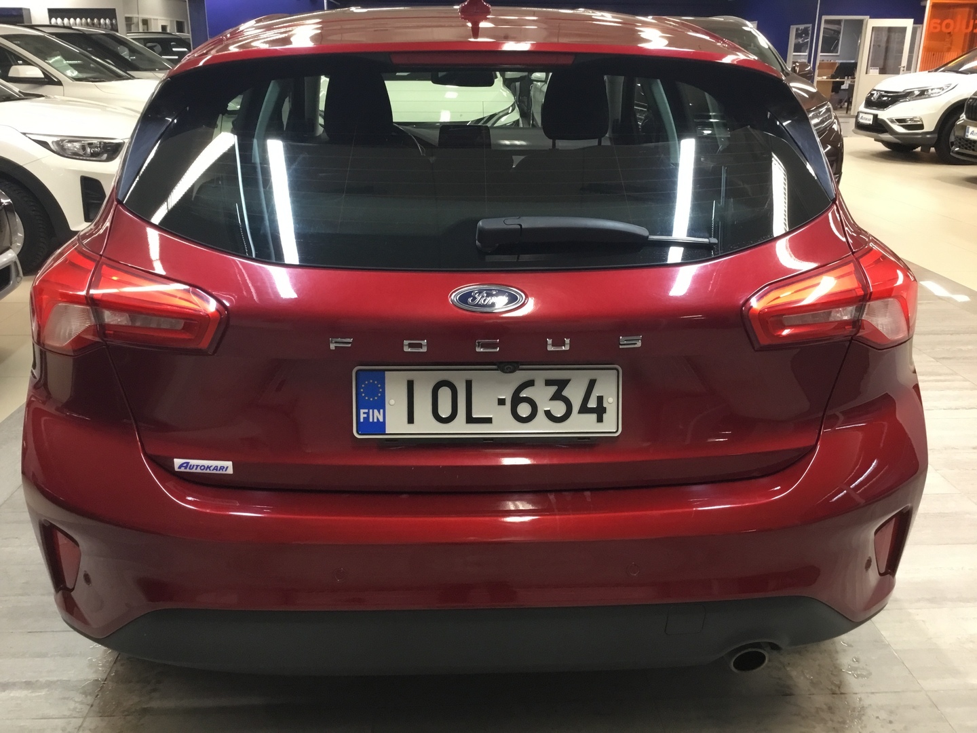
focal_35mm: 31
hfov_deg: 58.4
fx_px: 875
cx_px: 488
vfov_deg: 45.4
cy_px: 366
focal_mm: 3.3
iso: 125
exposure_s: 1/33
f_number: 2.4
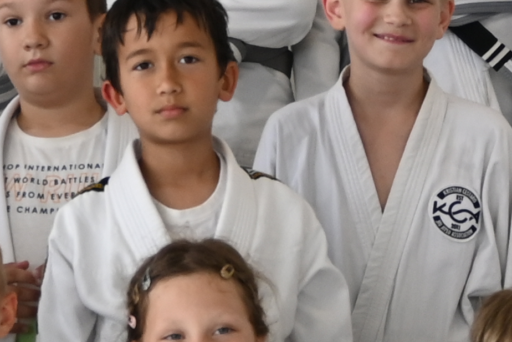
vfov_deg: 5.8
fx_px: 3342
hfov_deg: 8.7
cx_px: -76
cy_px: -65
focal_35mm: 235
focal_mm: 26
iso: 320
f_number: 4.5
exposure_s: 1/160
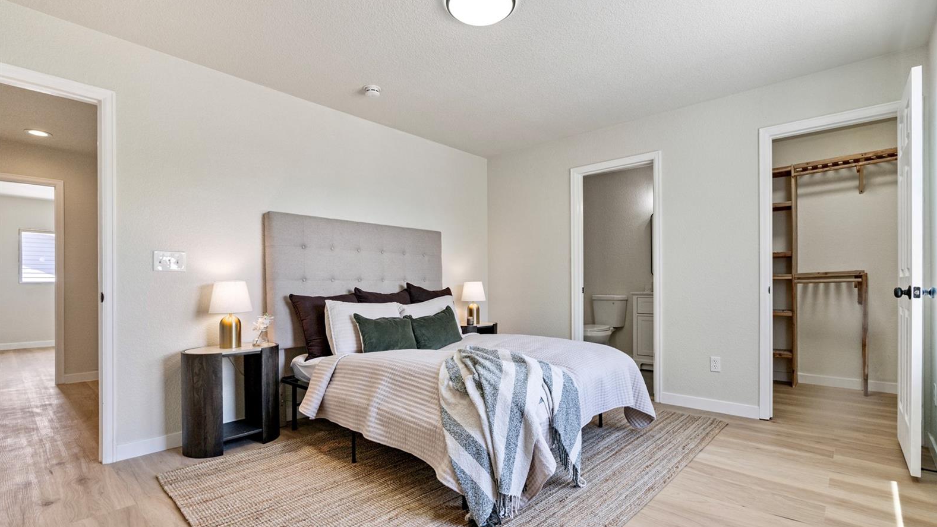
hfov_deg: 95.9
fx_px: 422
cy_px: 295
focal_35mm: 17
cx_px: 473
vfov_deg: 63.7
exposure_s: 1/40
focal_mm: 16
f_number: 9
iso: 640
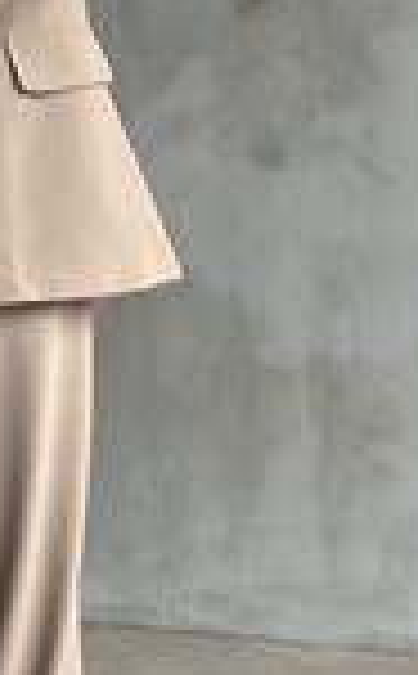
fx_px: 2658
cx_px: -94
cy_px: 216
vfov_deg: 14.4
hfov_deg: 8.9
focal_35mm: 145
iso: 200
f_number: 1.78
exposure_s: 1/60
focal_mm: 6.86
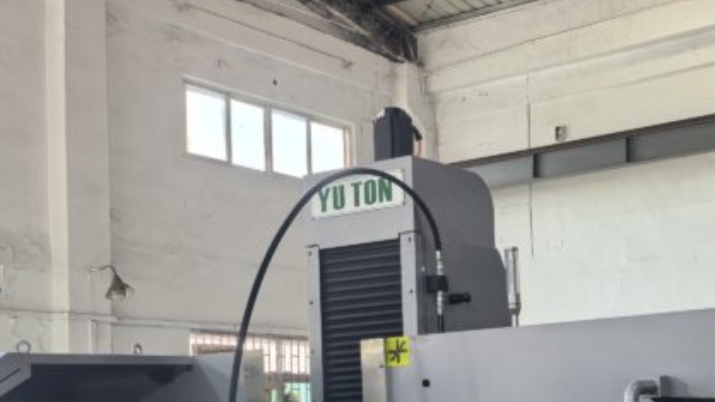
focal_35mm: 64
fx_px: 1213
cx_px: 501
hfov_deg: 32.4
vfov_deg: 18.4
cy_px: 388
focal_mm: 6.98
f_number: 4
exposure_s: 1/100
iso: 100
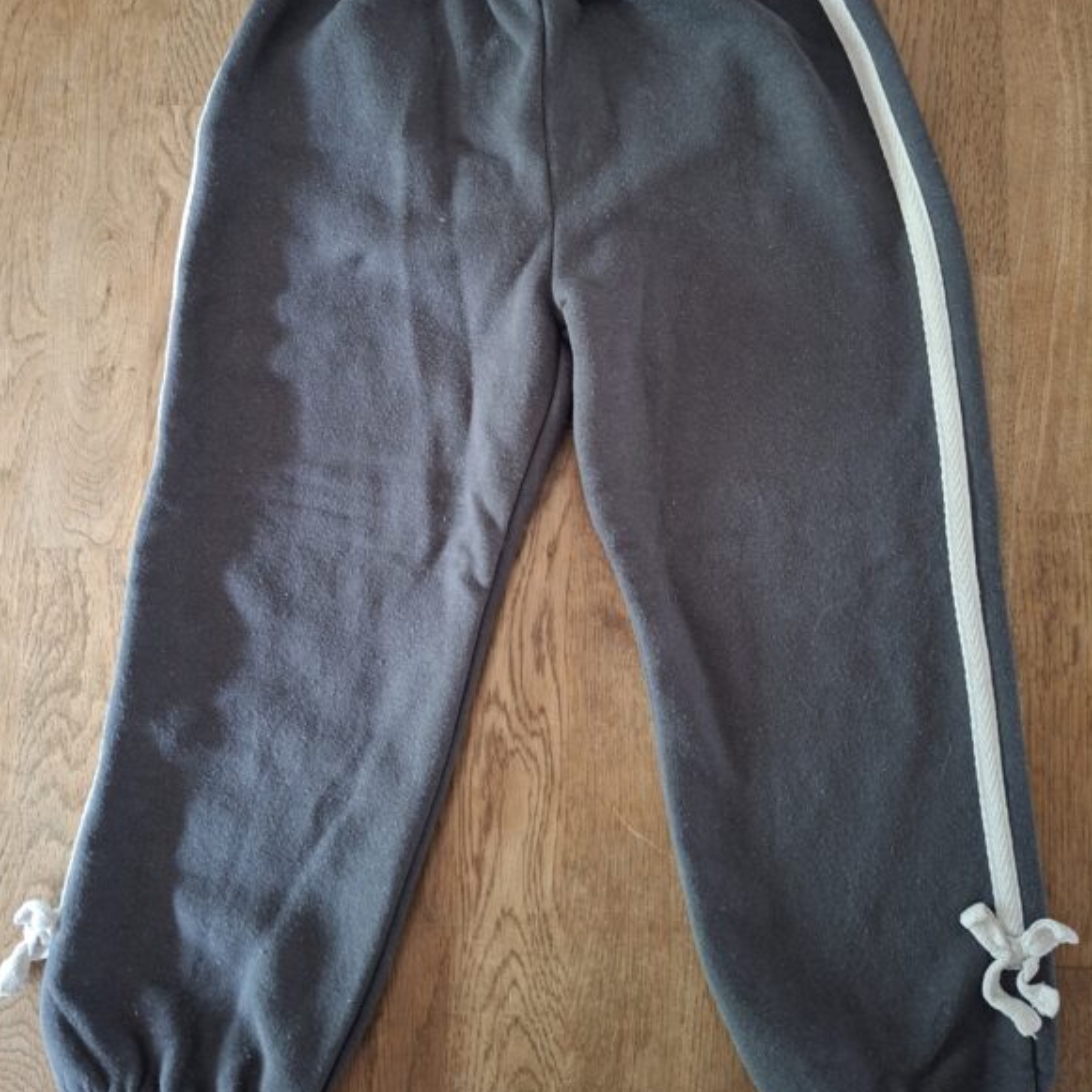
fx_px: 999
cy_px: 500
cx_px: 536
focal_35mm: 28
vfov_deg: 57.2
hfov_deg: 57.3
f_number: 1.8
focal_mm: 5.54
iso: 400
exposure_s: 1/25
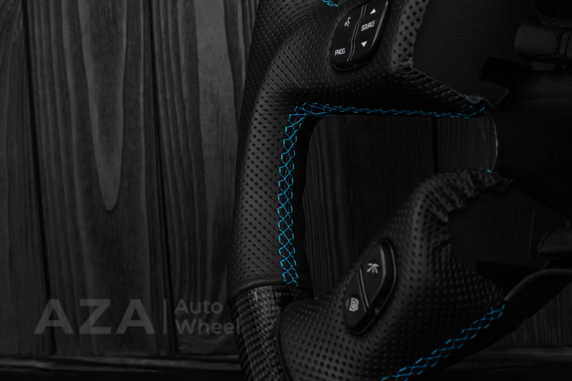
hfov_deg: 37.8
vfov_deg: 25.8
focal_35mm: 52
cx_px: 286
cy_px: 190
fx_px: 834
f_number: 6.3
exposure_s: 1/125
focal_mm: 35
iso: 500
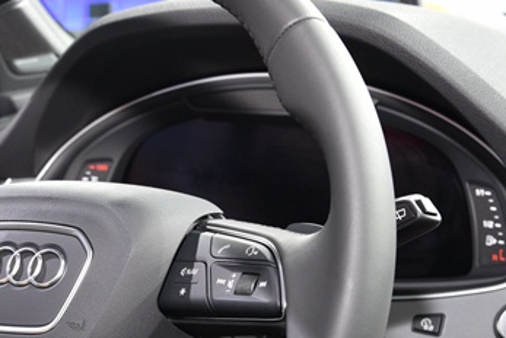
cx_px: 134
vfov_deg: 16.4
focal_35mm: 83
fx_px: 1168
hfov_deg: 24.2
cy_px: 265
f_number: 5.6
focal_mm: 36
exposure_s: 1/60
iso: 500
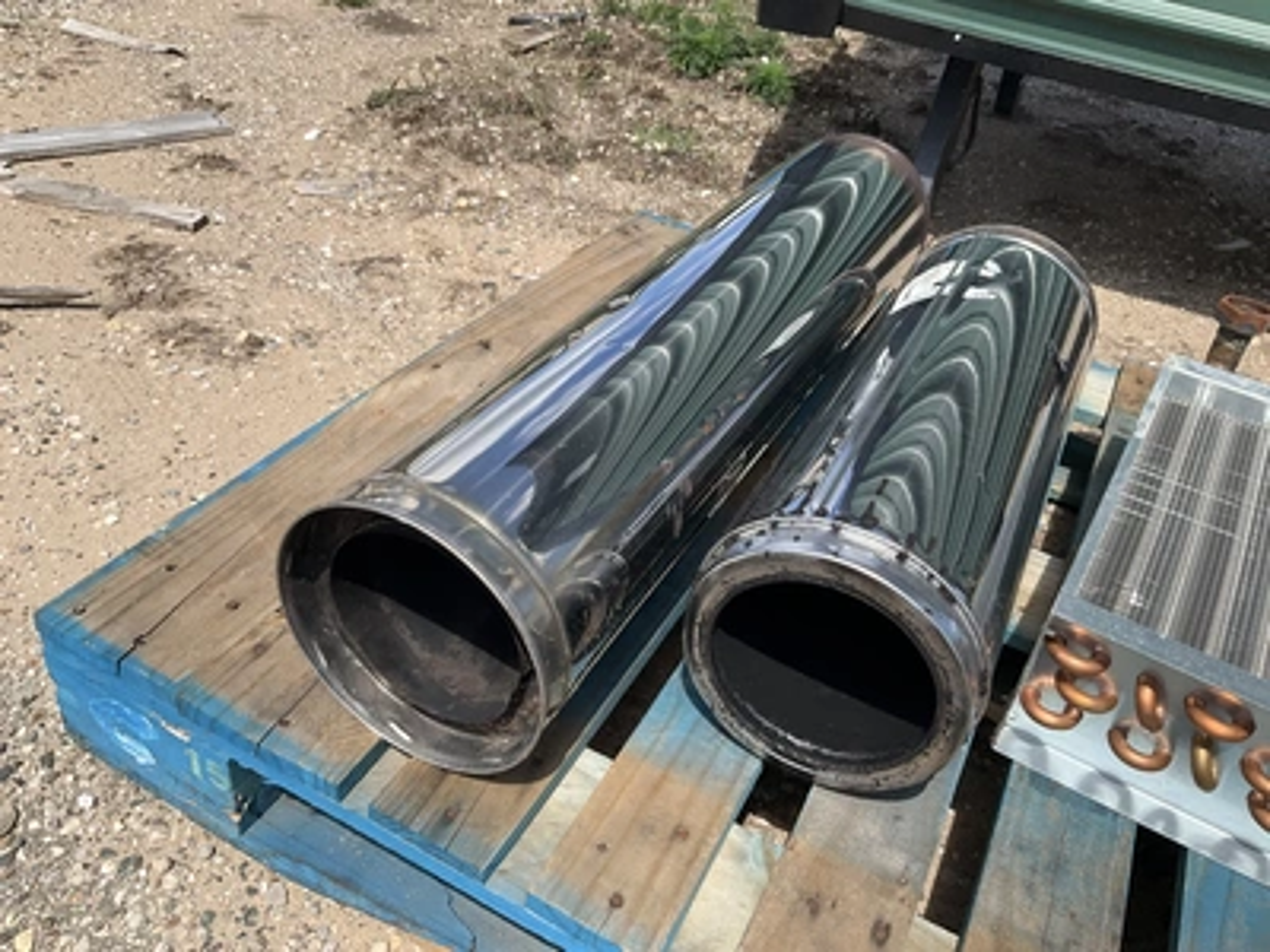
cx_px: 635
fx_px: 1064
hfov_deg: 61.7
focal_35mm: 29
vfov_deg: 48.2
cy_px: 476
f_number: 1.8
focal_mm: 3
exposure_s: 1/1577
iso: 25
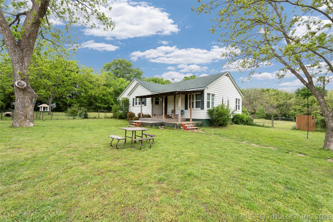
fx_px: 148
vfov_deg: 73.7
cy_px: 111
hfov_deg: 96.7
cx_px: 166
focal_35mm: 16
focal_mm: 16
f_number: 9
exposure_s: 1/200
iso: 200
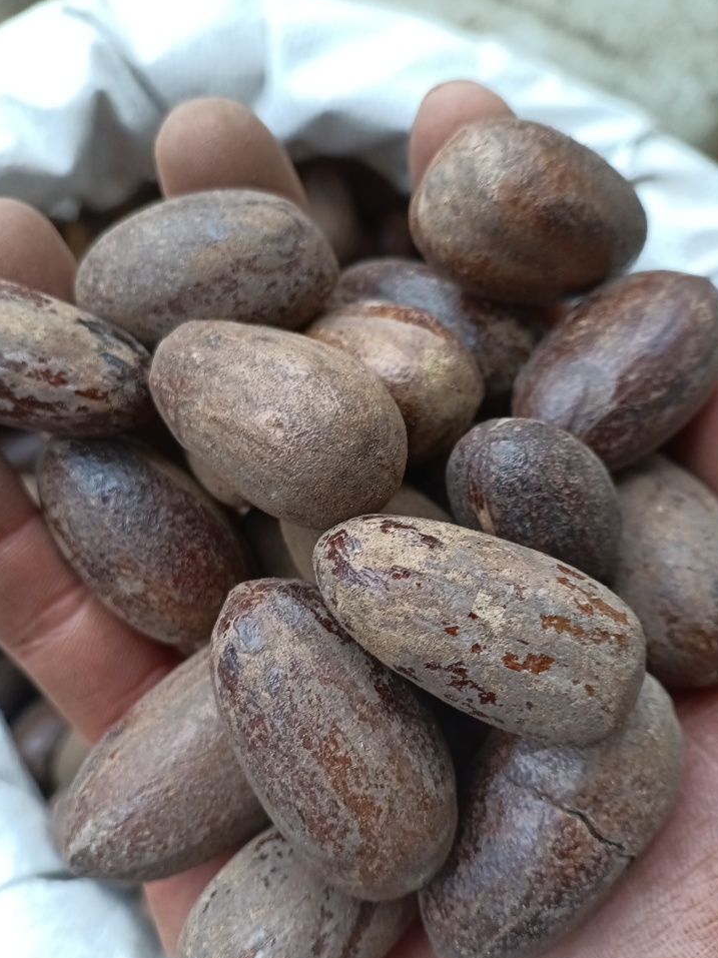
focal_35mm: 29
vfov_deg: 61.7
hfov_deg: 48.2
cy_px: 498
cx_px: 347
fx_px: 803
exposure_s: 1/60
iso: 157
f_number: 1.8
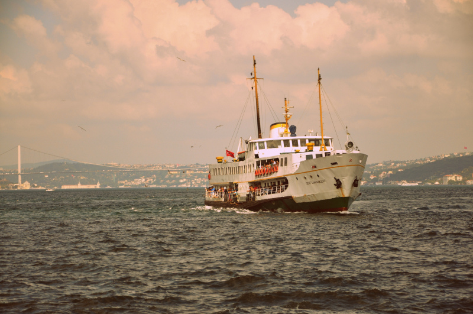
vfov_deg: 11.4
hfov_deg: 17.1
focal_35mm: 120
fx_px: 1574
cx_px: 236
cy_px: 157
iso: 200
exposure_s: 1/640
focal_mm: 80
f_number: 6.3
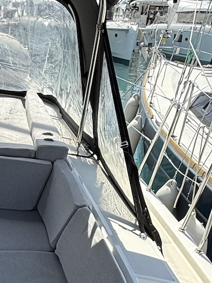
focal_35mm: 50
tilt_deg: -39.0
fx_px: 409
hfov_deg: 27.7
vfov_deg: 32.1
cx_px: 9
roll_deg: -2.9
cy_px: 334
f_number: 2.2
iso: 64
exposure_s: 1/970
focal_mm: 2.22
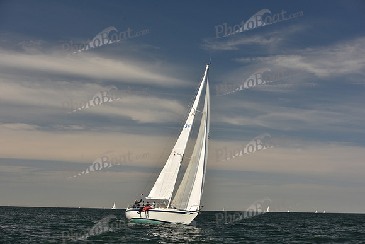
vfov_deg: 19.5
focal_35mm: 70
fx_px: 710
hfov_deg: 28.8
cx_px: 182
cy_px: 122
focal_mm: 70
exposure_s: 1/640
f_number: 8
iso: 250
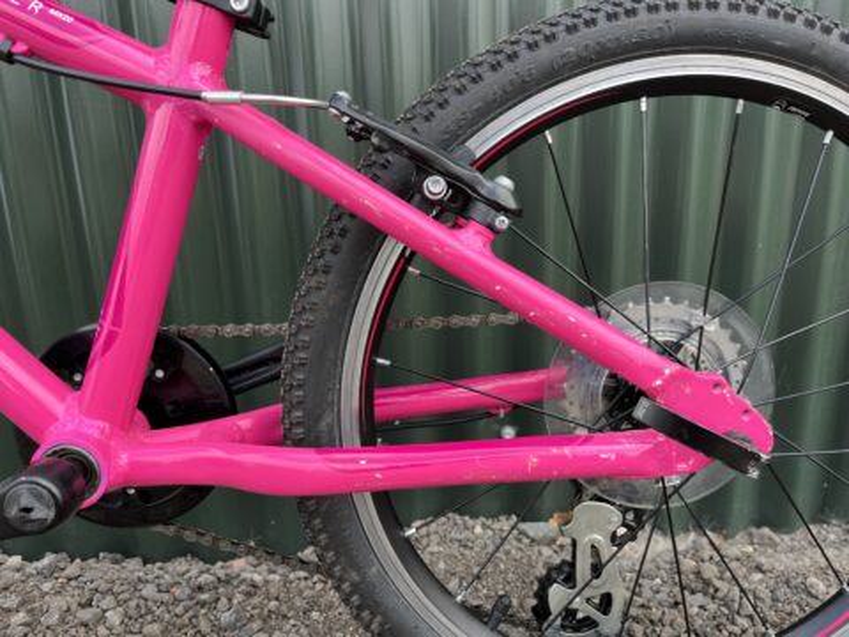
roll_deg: +3.2
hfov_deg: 67.3
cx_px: 424
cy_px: 318
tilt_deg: -15.5
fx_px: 638
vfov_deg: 53.1
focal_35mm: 26
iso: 50
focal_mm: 5.1
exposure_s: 1/319
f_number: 1.6
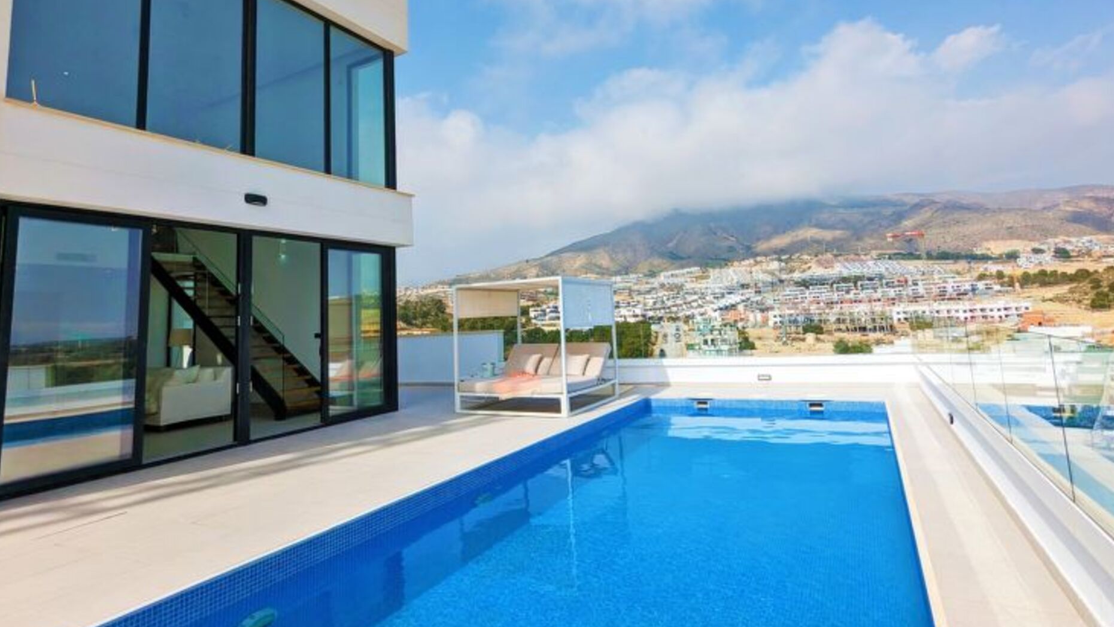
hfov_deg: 92.7
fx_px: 532
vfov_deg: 60.5
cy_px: 248
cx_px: 556
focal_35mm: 18
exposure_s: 1/3717
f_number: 2.2
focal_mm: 2.35
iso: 50
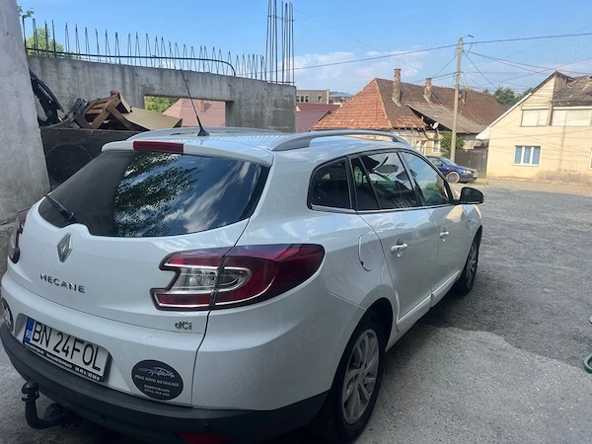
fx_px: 445
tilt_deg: -12.3
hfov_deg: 67.3
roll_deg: -1.2
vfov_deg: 53.1
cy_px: 222
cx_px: 296
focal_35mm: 26
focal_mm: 5.7
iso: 50
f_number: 1.5
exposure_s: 1/1449
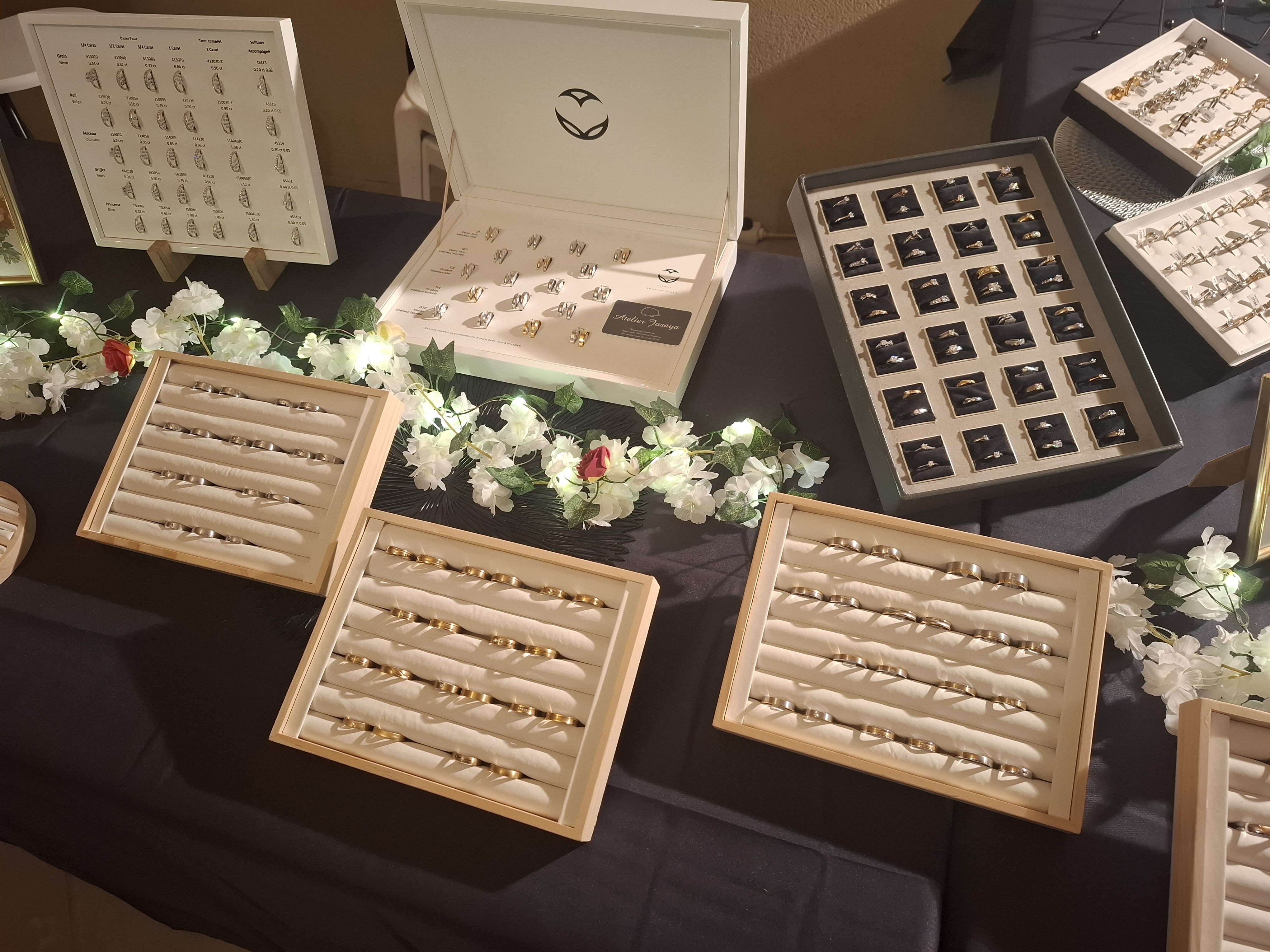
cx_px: 635
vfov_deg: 58.9
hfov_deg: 73.9
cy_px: 476
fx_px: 844
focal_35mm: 23
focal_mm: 5.54
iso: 320
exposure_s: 1/33
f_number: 1.8
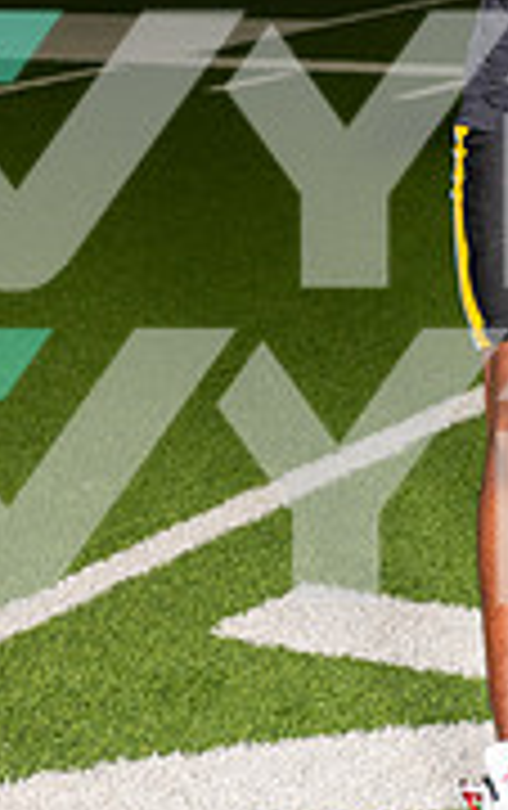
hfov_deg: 10.7
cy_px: 153
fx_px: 2694
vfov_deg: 16.9
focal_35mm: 122
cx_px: 454
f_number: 7.1
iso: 800
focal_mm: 48
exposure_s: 1/320
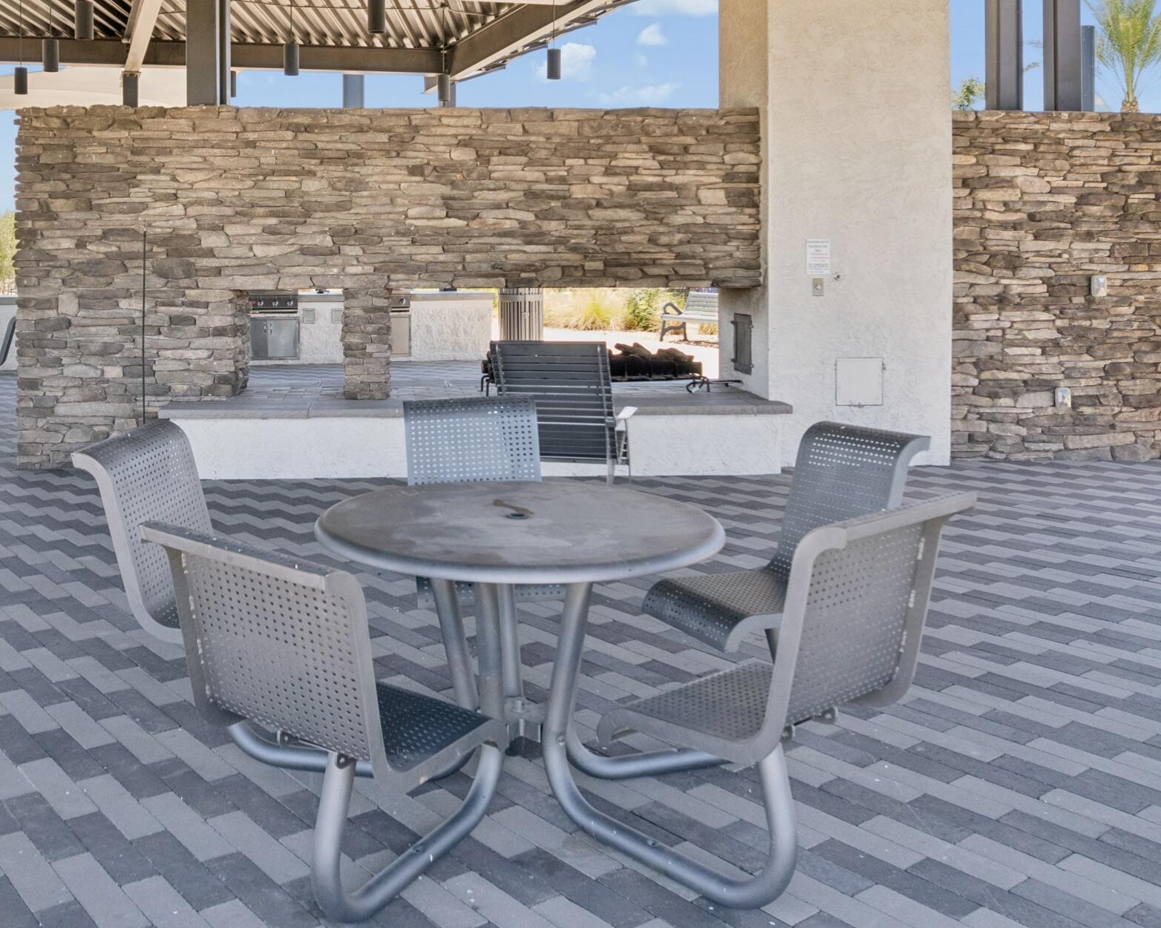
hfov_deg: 53.8
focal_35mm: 33
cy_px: 363
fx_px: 1134
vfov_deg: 44.3
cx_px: 452
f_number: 2.8
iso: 100
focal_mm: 8.4
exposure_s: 1/250
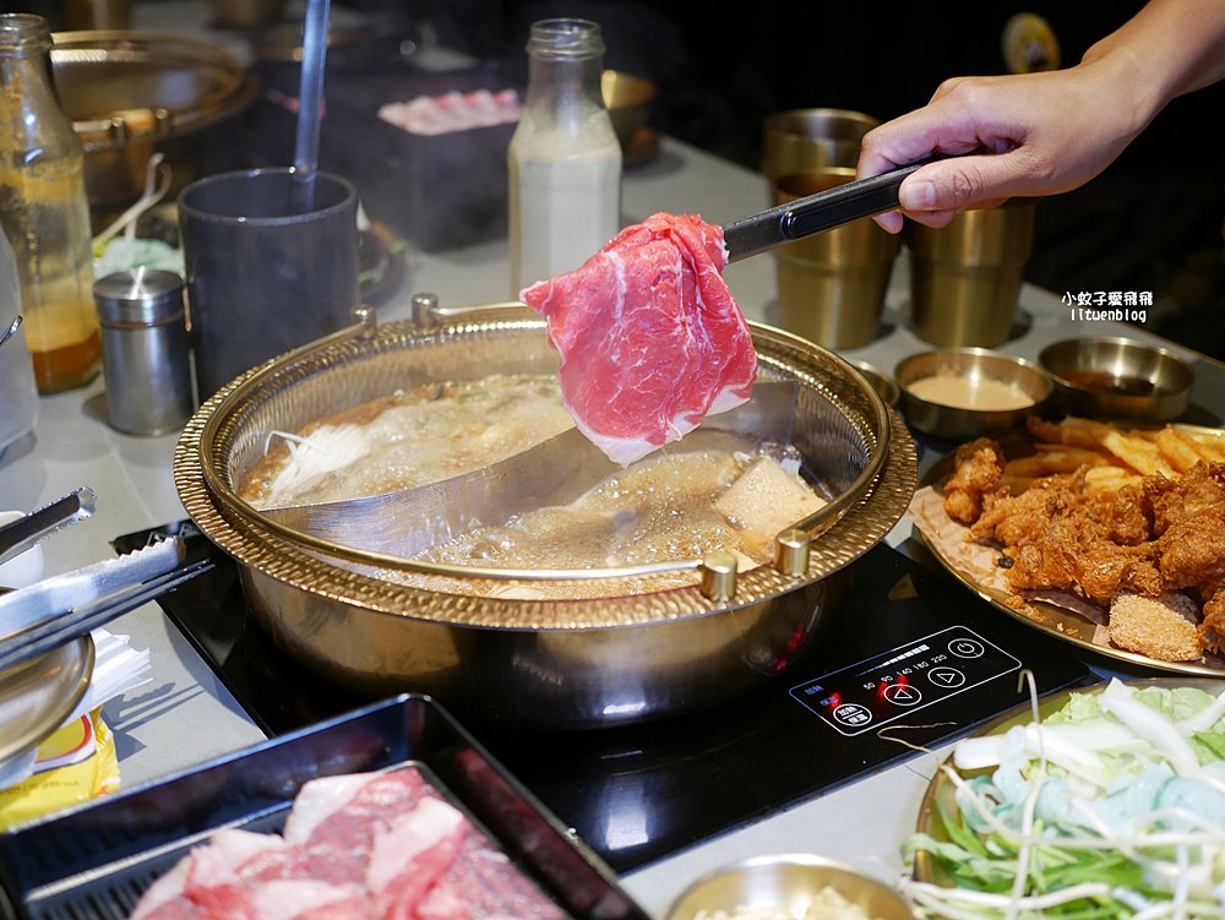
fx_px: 1770
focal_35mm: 50
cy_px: 460
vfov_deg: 29.1
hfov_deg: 38.2
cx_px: 612
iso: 400
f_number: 1.8
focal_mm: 25
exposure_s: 1/60
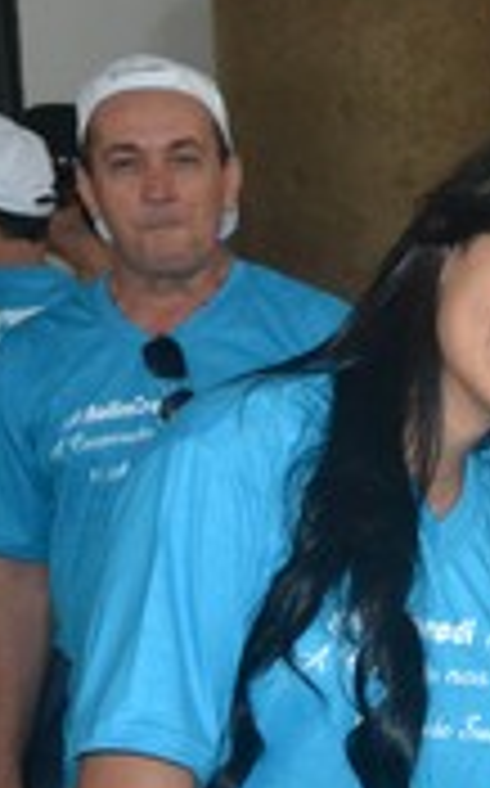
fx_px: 2356
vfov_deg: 18.9
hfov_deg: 10.8
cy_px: 477
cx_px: 989
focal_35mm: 110
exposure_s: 1/60
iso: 3200
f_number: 4
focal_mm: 28
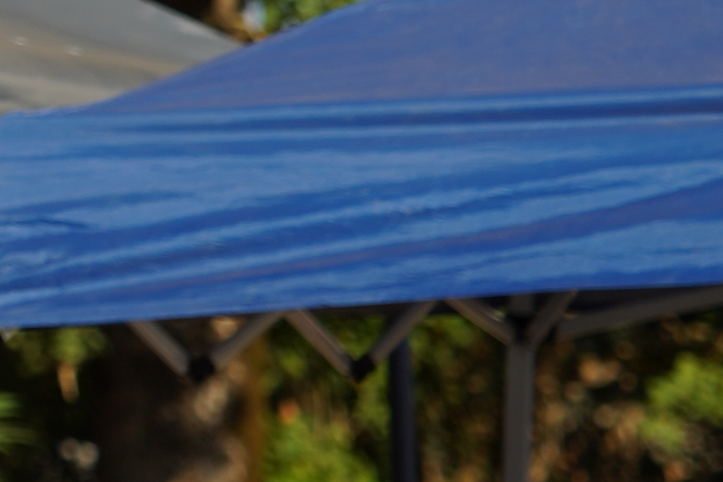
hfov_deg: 3.4
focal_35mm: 596
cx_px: -1029
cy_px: -357
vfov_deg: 2.3
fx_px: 11970
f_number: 5.6
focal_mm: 105
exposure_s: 1/320
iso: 100
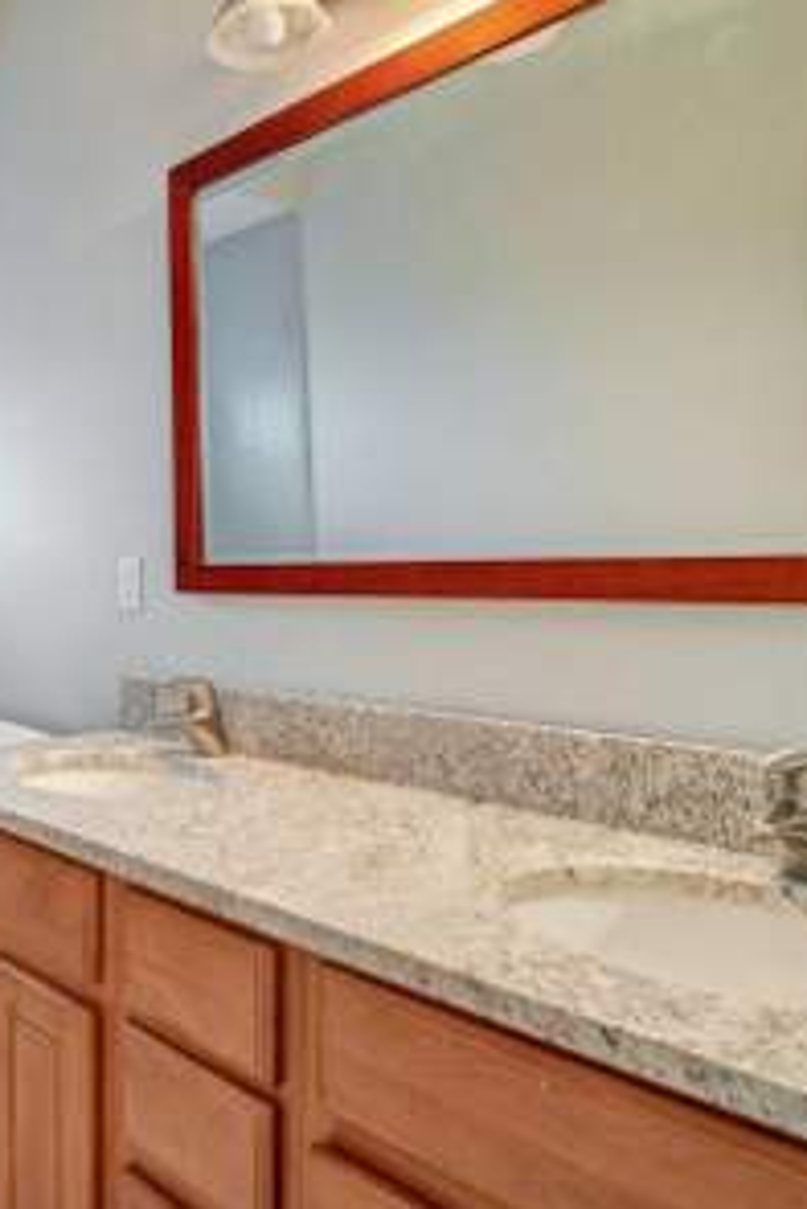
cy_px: 588
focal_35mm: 26
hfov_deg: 46.7
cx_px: 147
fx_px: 873
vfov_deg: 69.4
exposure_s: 1/250
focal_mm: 16
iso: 6400
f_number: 4
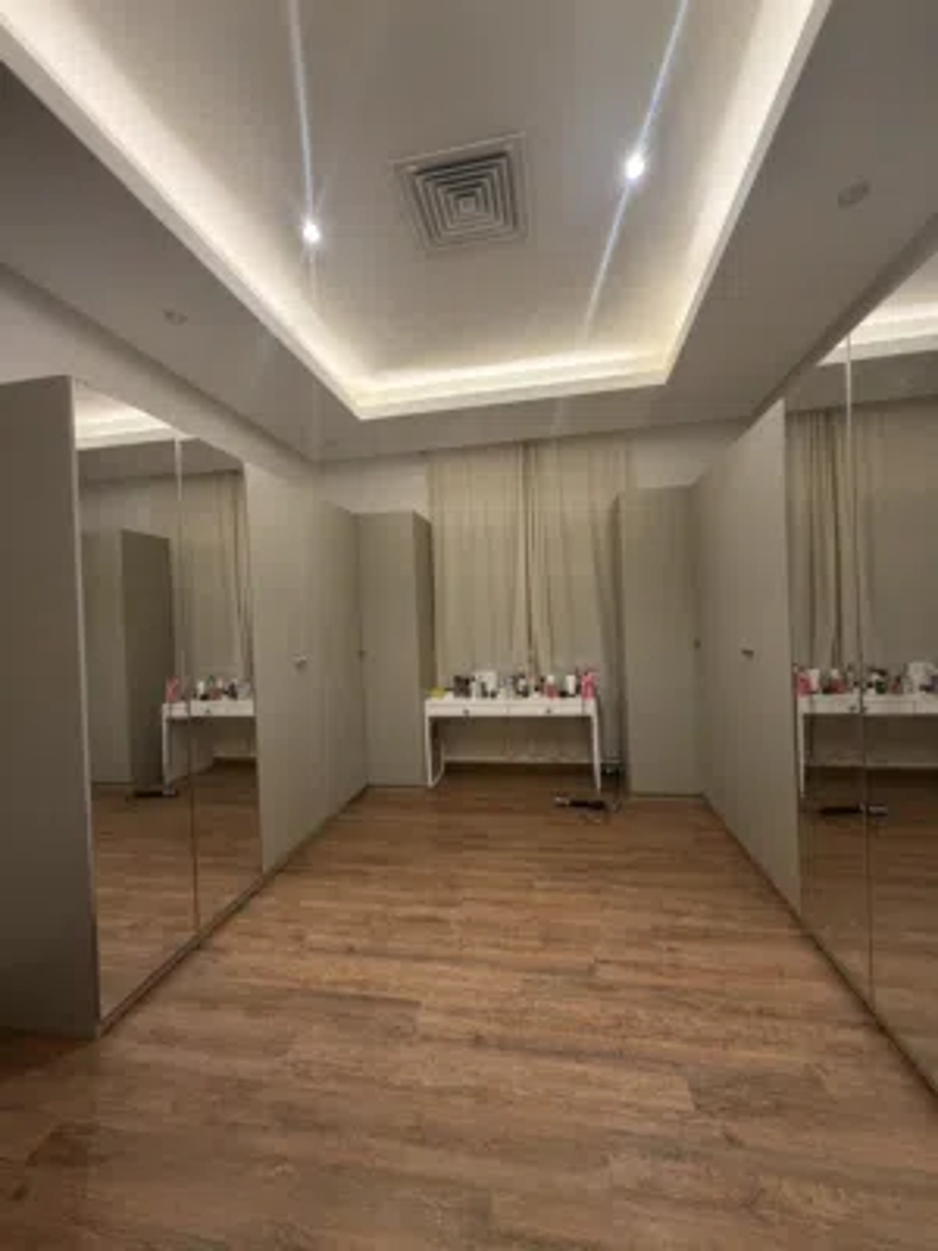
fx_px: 506
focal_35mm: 14
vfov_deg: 102.1
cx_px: 469
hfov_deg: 85.7
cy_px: 626
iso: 320
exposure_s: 1/100
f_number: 2.2
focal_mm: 2.22
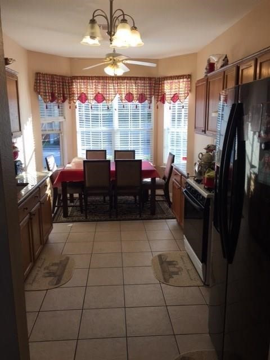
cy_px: 180
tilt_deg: -11.5
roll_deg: +1.1
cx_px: 135
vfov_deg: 61.7
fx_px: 302
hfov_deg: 48.2
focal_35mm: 29
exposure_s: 1/120
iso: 32
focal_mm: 4.15
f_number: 2.2
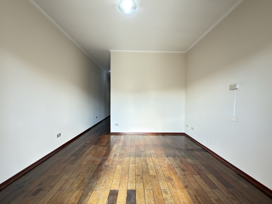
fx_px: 110
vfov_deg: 85.7
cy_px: 102
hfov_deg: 102.1
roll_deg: -0.1
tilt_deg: -0.7
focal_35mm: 14
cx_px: 136
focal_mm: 2.22
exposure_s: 1/41
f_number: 2.2
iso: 50
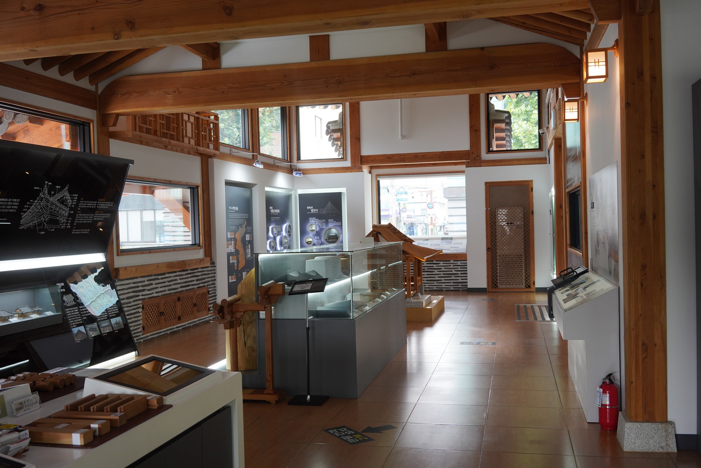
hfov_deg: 54.4
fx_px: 682
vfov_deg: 37.9
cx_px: 350
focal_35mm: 35
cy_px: 234
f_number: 5.6
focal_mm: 35
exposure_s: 1/100
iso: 800
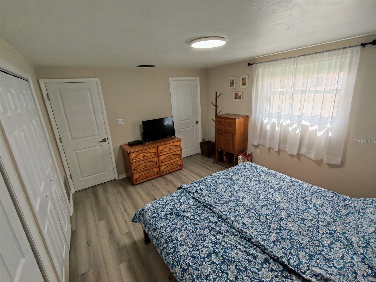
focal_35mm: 16
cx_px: 188
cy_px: 141
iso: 100
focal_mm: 1.96
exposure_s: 1/120
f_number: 2.2
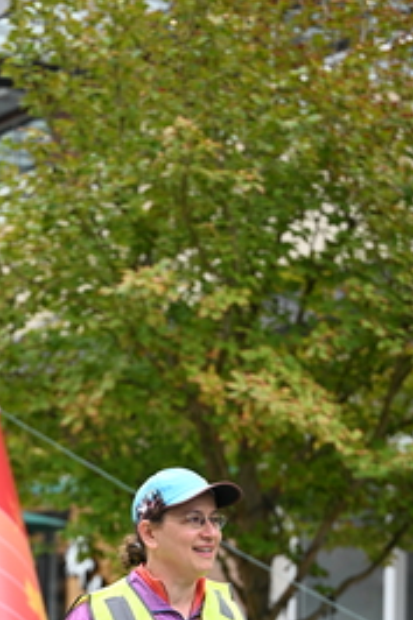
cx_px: 134
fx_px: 2498
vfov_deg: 14.0
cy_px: 571
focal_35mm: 145
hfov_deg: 9.4
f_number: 2.8
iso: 400
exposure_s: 1/1250
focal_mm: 70
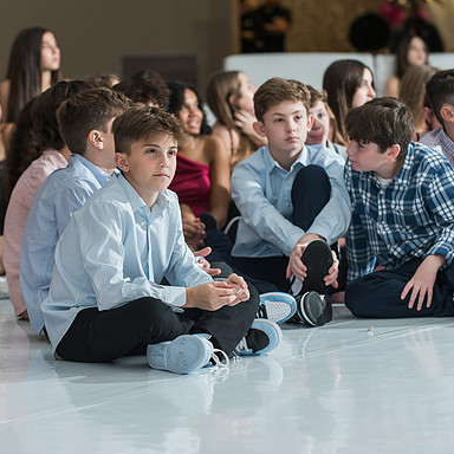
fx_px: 2211
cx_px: 200
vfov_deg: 11.7
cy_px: 228
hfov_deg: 11.7
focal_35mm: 149
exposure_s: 1/100
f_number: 4
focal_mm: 116
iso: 1000
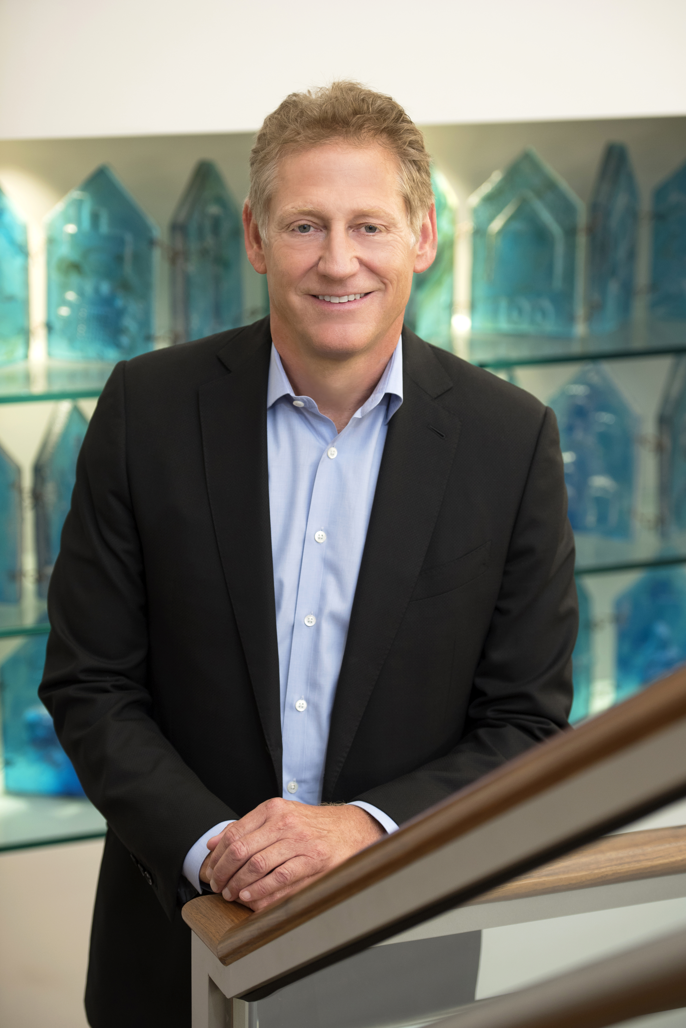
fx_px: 2713
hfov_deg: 14.4
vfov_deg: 21.5
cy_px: 514
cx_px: 343
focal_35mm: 95
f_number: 3.2
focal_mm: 95
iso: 800
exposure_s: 1/200
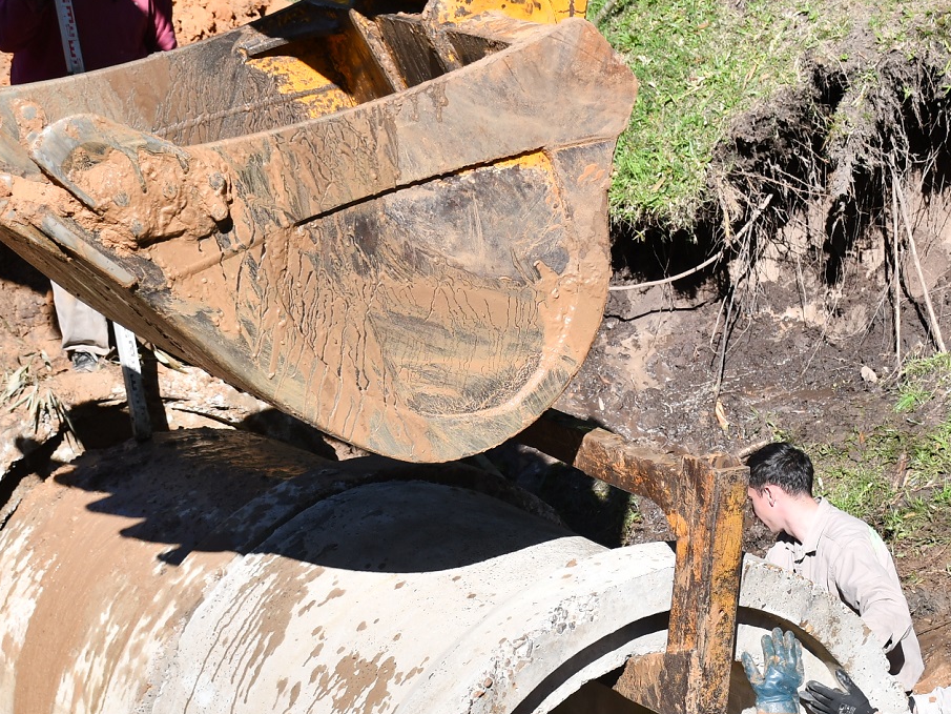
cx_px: 605
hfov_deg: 19.2
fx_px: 2803
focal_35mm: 102
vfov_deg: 14.5
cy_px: 535
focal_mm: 32
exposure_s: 1/800
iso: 100
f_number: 4.5
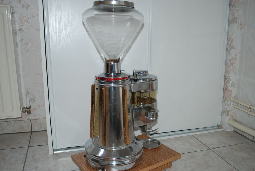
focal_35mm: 36
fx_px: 255
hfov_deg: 53.1
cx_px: 128
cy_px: 86
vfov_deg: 37.0
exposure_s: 1/60
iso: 200
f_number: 4.2
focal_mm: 24
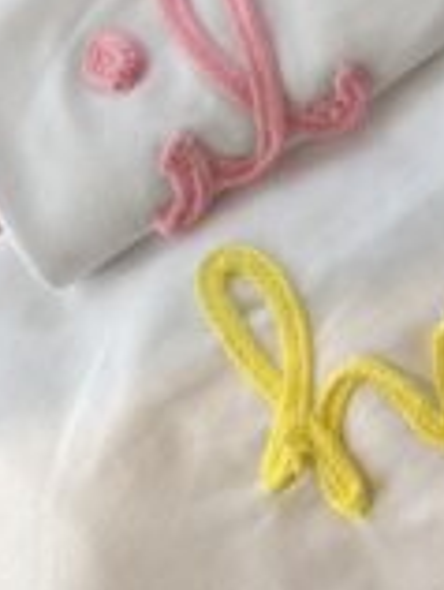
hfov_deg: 12.8
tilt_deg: -88.6
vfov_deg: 19.3
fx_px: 1723
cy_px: 181
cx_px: 888
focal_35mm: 101
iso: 100
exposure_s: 1/121
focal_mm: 6.76
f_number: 1.78
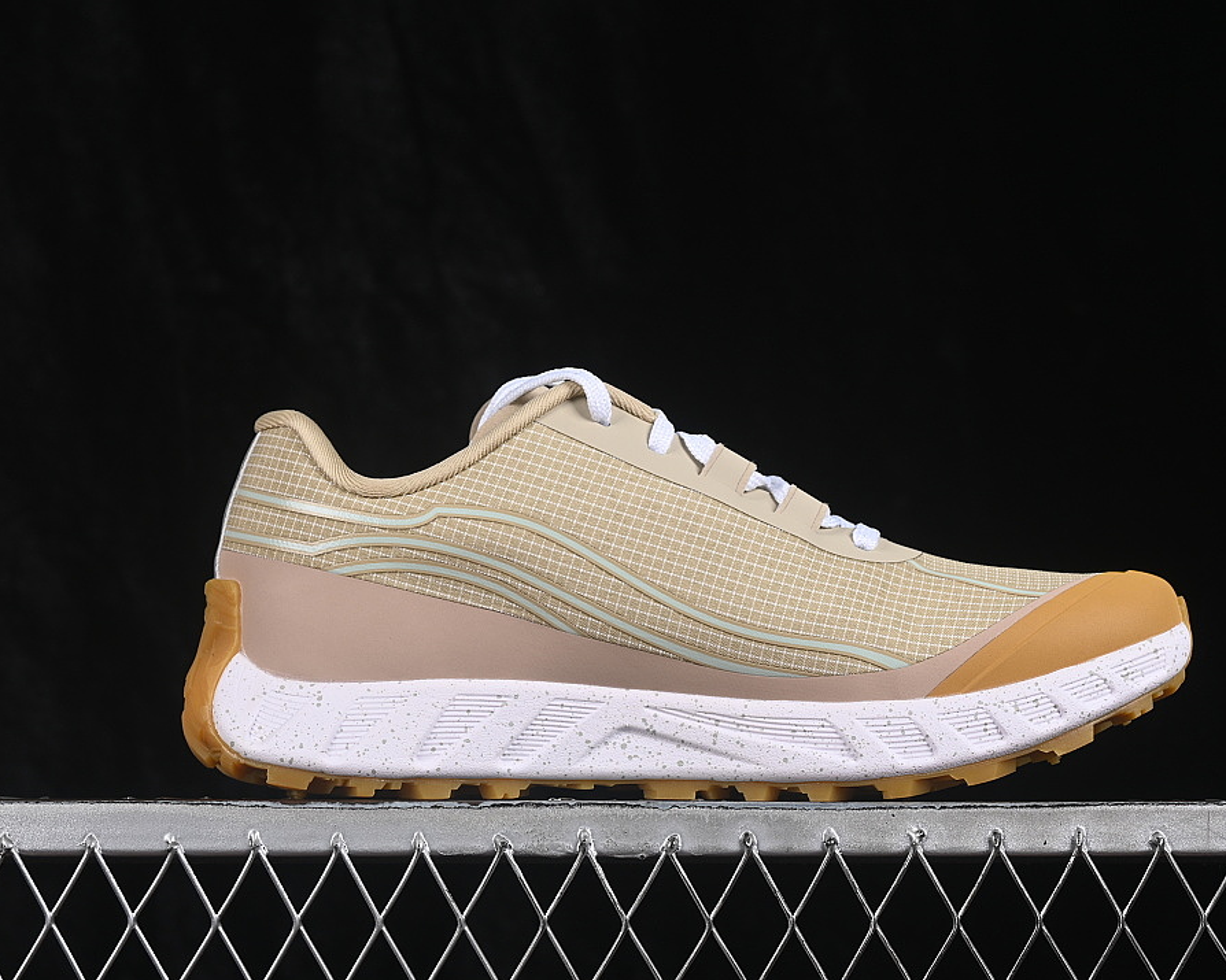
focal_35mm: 85
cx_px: 680
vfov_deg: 18.1
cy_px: 492
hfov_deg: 22.5
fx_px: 3084
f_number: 8
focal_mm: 50
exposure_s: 1/80
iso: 160
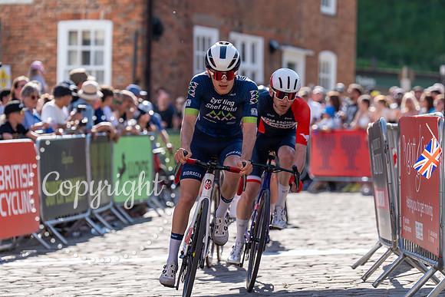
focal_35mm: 169
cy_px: 136
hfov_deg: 12.1
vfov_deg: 8.1
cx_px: 242
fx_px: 2094
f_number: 3.5
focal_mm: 156
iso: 200
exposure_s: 1/1000
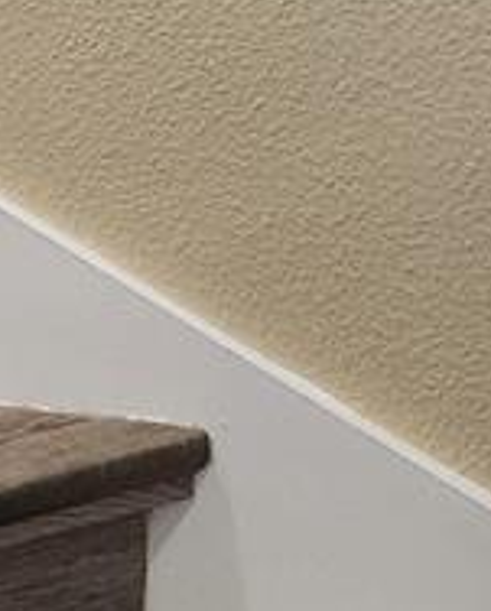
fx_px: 2591
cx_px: -621
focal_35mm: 143
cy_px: -436
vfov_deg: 12.5
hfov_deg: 9.7
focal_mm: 5.4
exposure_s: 1/120
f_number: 1.8
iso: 800
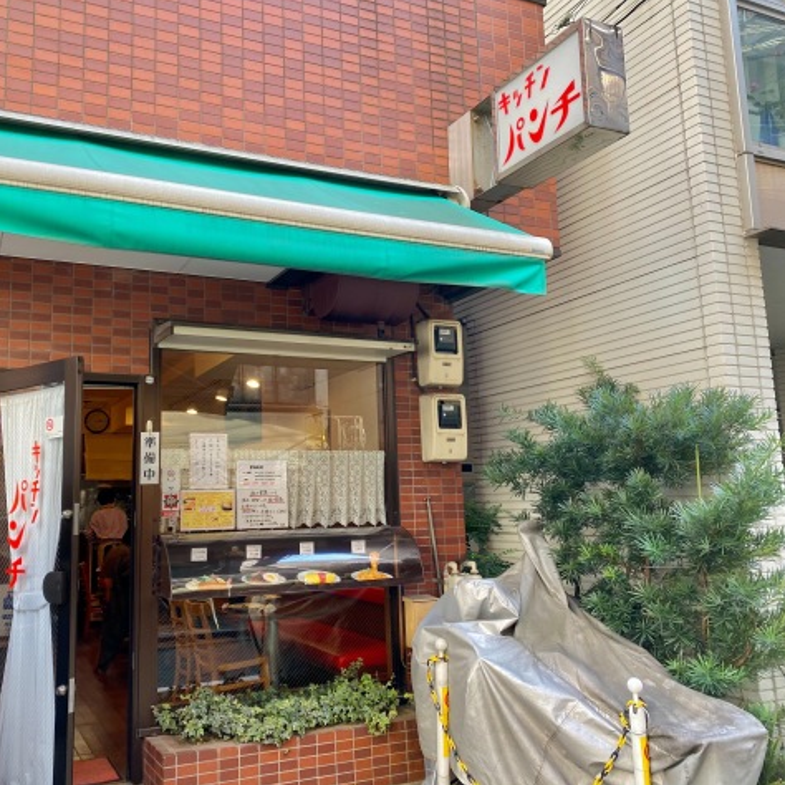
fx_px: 795
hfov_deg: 52.1
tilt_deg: +10.7
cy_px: 389
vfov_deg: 52.5
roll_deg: +0.6
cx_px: 305
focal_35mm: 31
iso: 64
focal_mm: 4.25
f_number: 1.8
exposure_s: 1/122
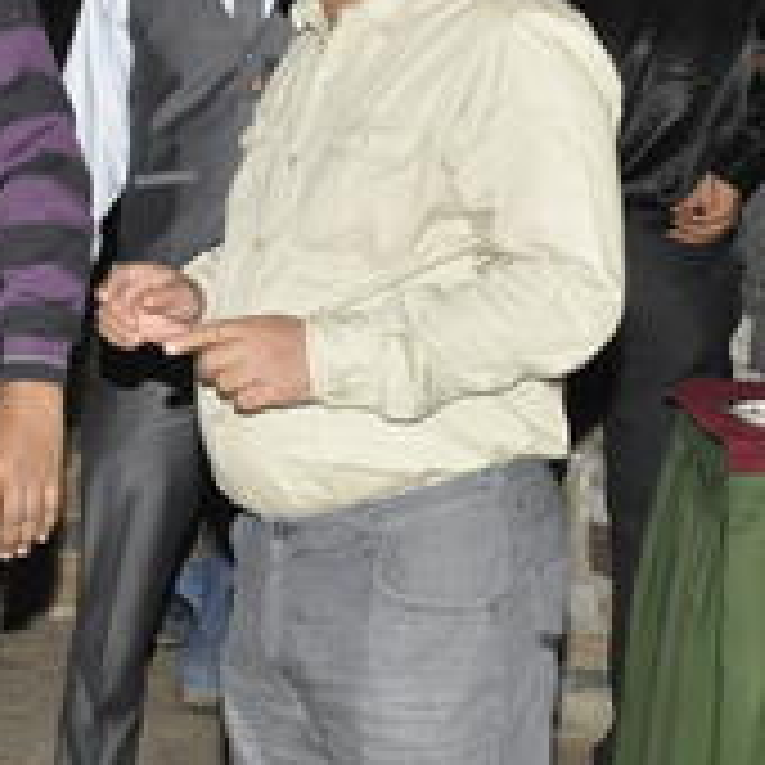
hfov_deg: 14.4
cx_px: -189
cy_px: 268
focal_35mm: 117
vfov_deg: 14.9
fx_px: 2925
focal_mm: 26
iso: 800
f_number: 4
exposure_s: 1/60
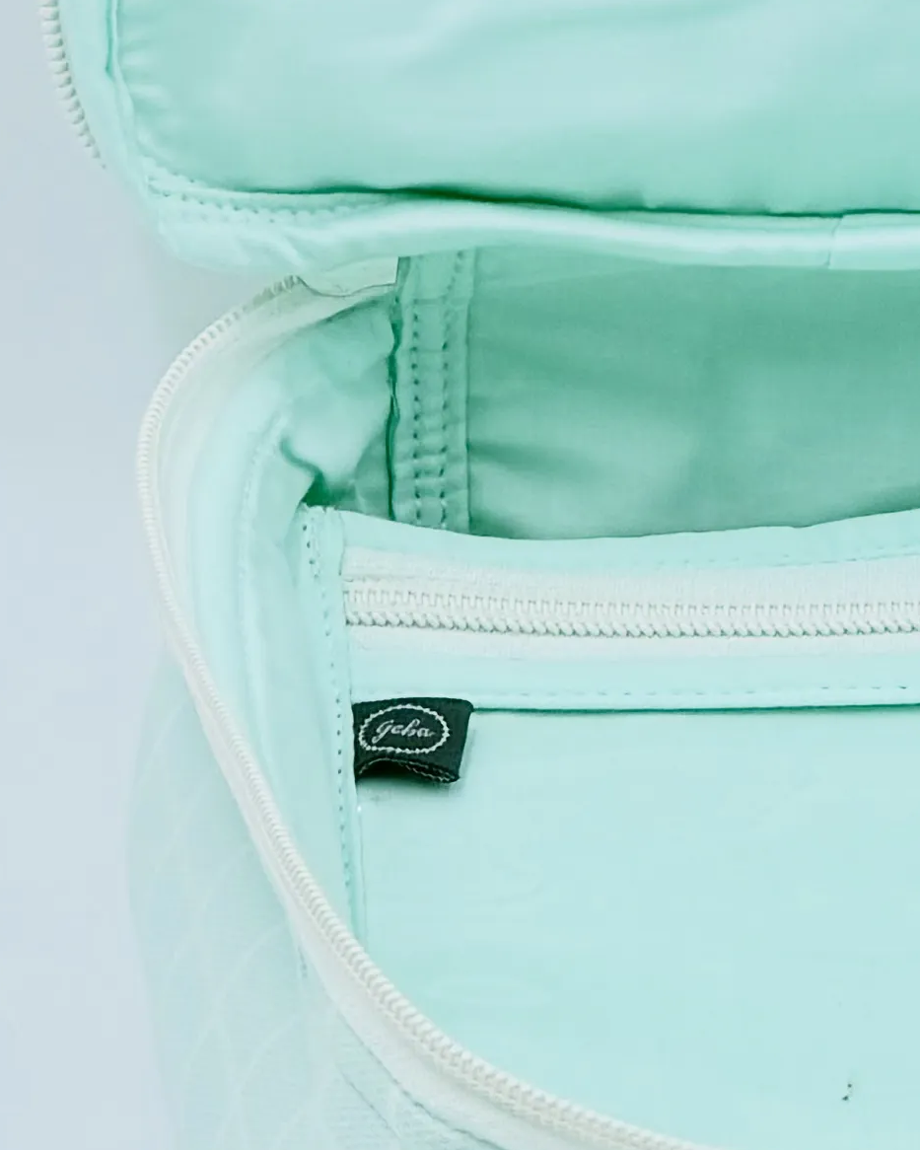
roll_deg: -1.0
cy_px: 136
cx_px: 1026
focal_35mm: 313
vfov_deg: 6.2
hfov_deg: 4.9
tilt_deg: -25.2
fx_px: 10652
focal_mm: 16.89
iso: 50
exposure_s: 1/271
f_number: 2.8
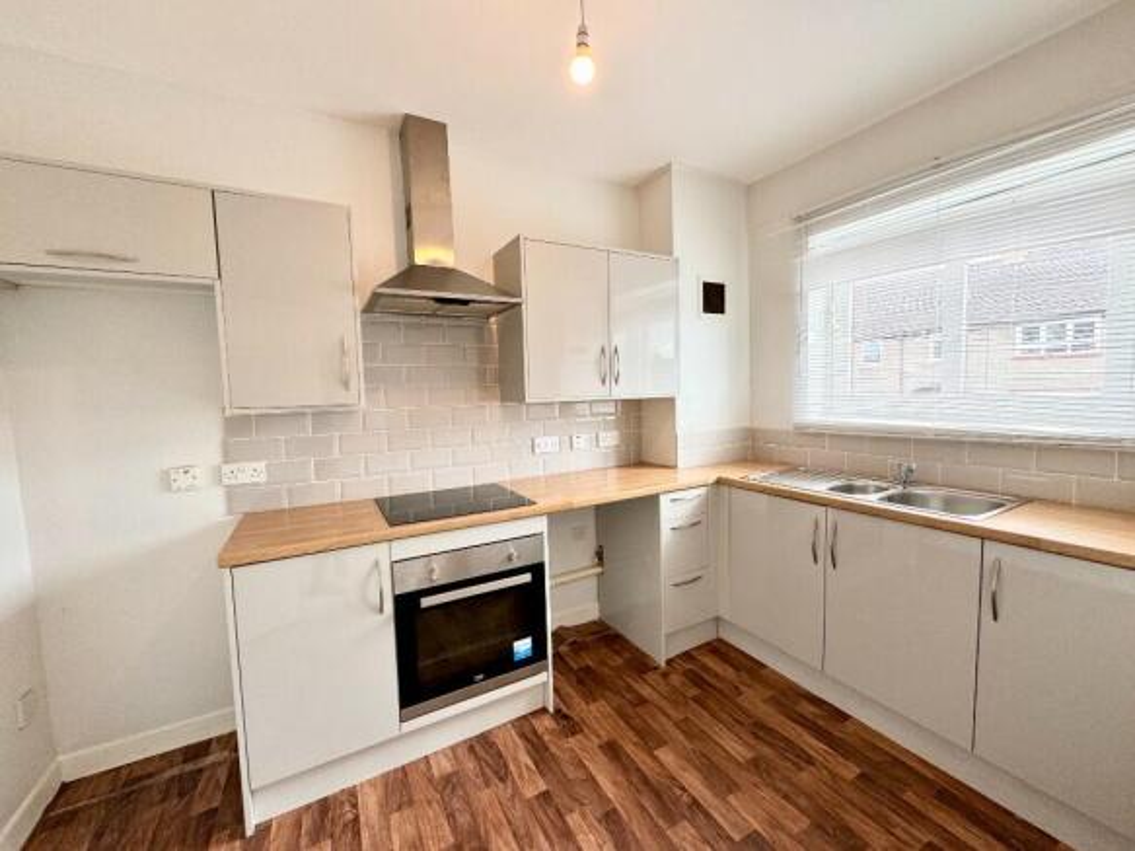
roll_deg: +1.9
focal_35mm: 14
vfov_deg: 85.7
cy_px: 426
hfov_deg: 102.1
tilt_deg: -5.1
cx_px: 568
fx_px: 459
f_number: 2.2
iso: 125
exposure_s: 1/99
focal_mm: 2.22
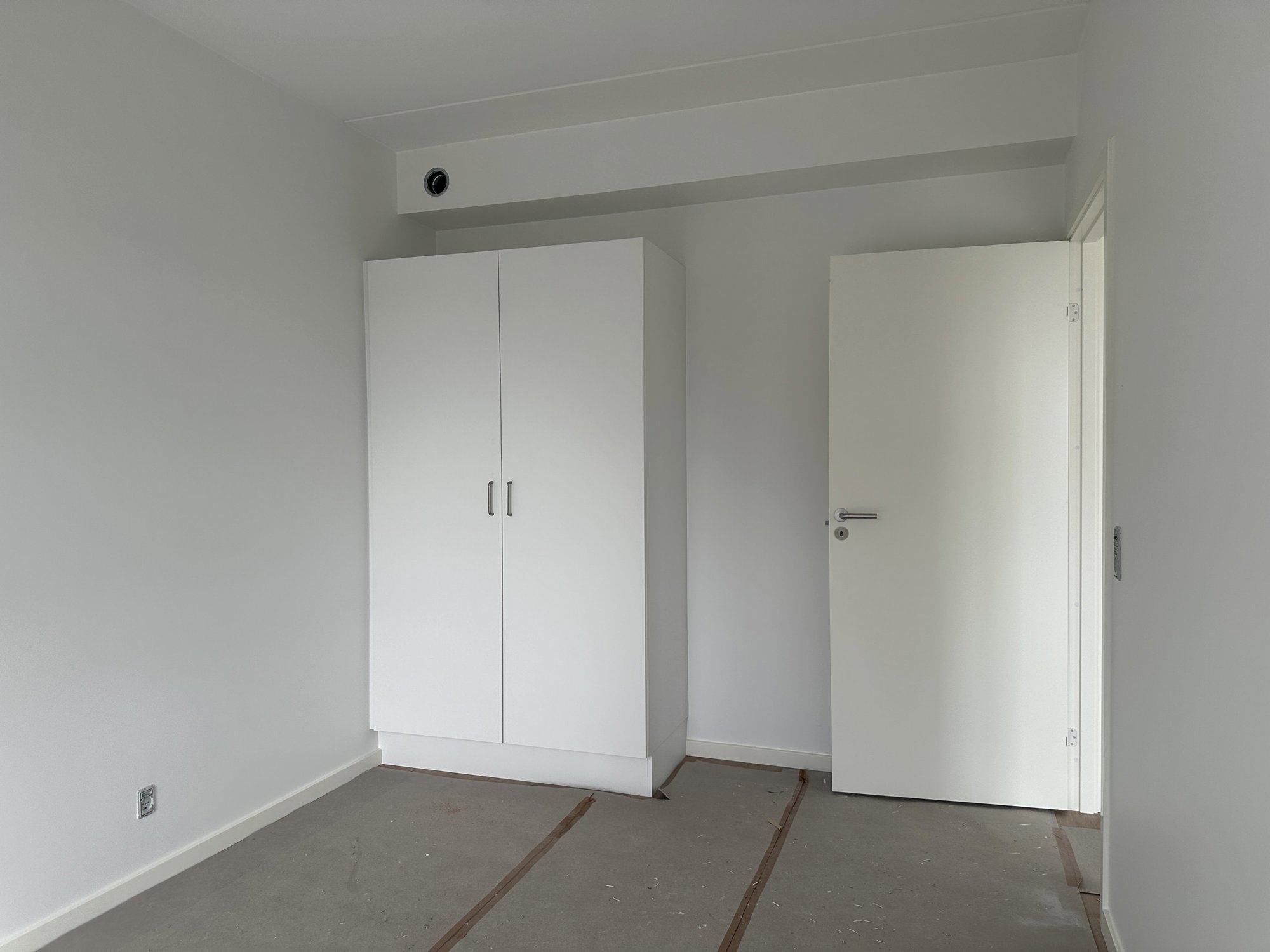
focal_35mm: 24
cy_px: 476
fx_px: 881
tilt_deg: -0.9
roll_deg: +0.6
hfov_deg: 71.6
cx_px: 635
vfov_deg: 56.8
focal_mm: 6.86
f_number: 1.78
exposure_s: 1/357
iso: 80
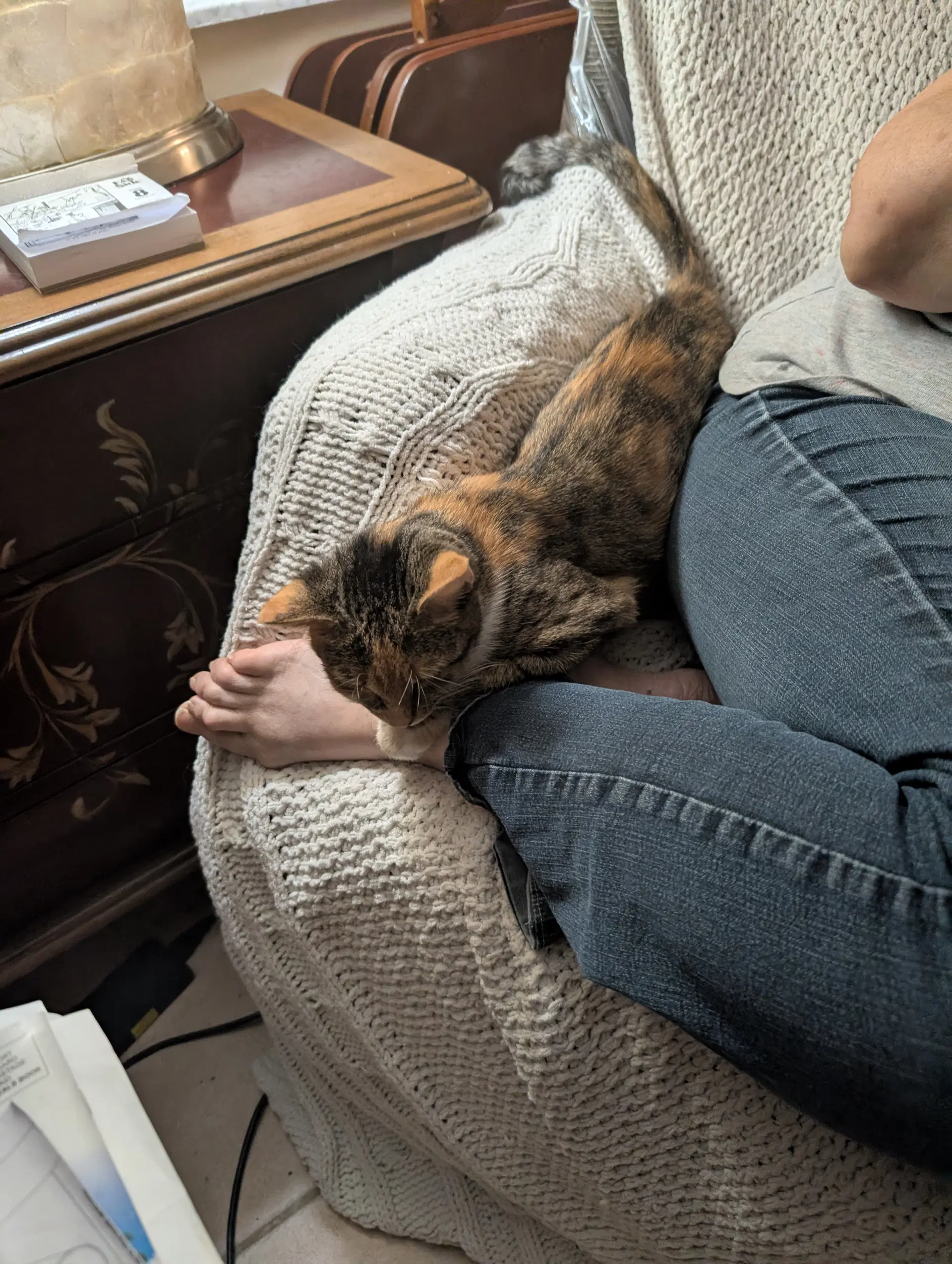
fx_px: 878
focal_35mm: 24
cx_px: 476
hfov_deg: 56.9
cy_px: 632
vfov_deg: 71.5
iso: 1530
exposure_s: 1/120
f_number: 1.68
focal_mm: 6.9
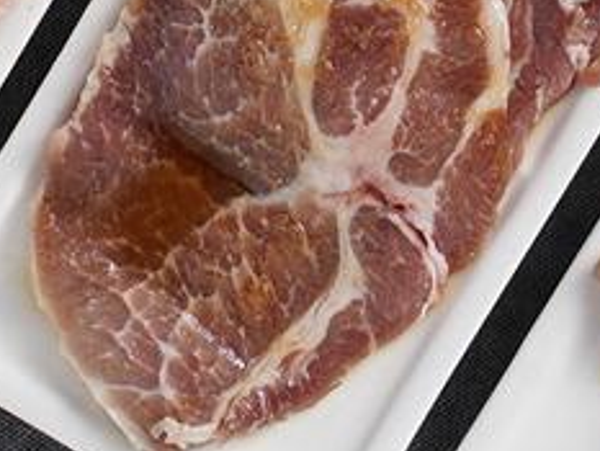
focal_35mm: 334
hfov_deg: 5.8
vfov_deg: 4.3
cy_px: -933
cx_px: 1277
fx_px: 5792
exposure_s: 1/125
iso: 250
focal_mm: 50
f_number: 11
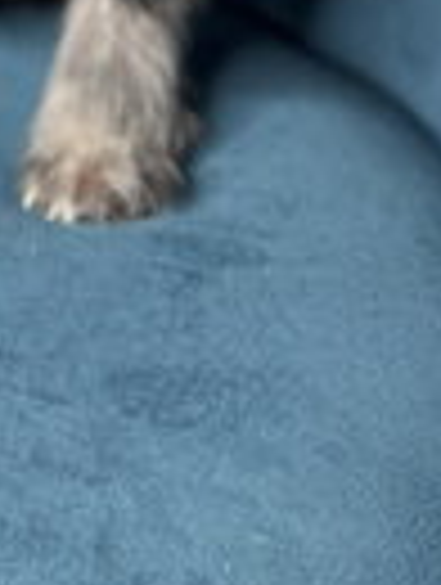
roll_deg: -1.1
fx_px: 2083
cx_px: -333
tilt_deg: -12.6
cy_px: -693
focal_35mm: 123
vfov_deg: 13.1
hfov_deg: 11.3
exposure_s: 1/121
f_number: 1.78
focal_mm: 6.76
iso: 100
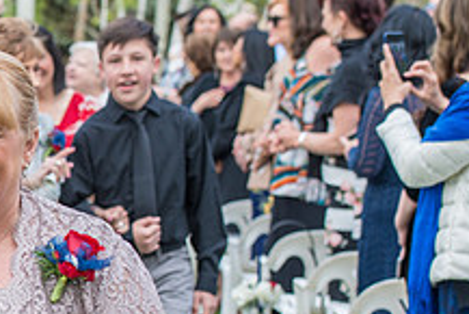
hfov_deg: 10.8
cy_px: 246
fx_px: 2438
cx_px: -130
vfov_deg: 7.3
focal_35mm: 187
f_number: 5
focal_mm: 70
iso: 400
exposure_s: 1/200
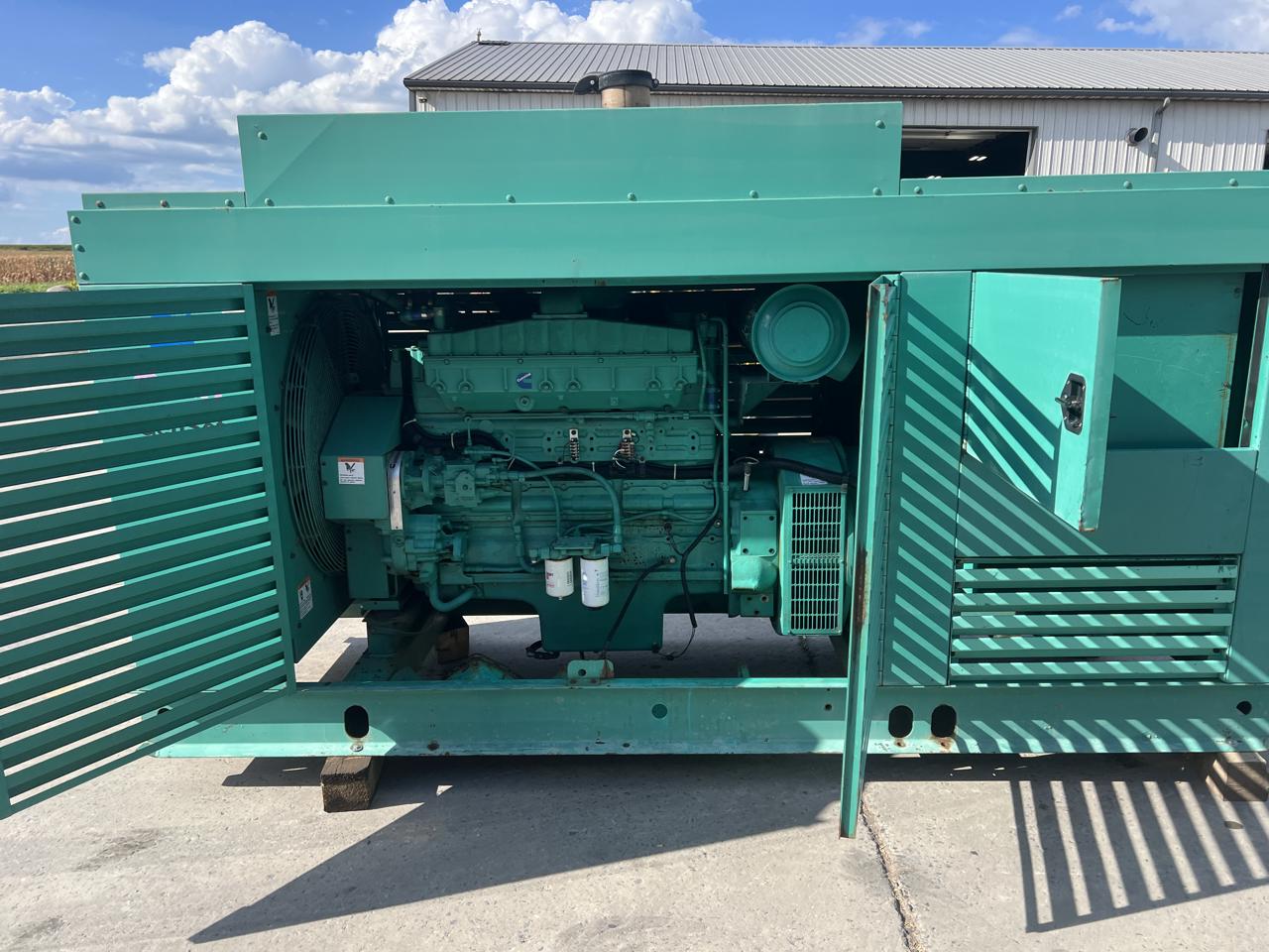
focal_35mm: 26
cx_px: 634
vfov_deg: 53.1
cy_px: 476
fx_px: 953
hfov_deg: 67.3
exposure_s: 1/1575
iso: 50
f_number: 1.5
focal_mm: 5.7
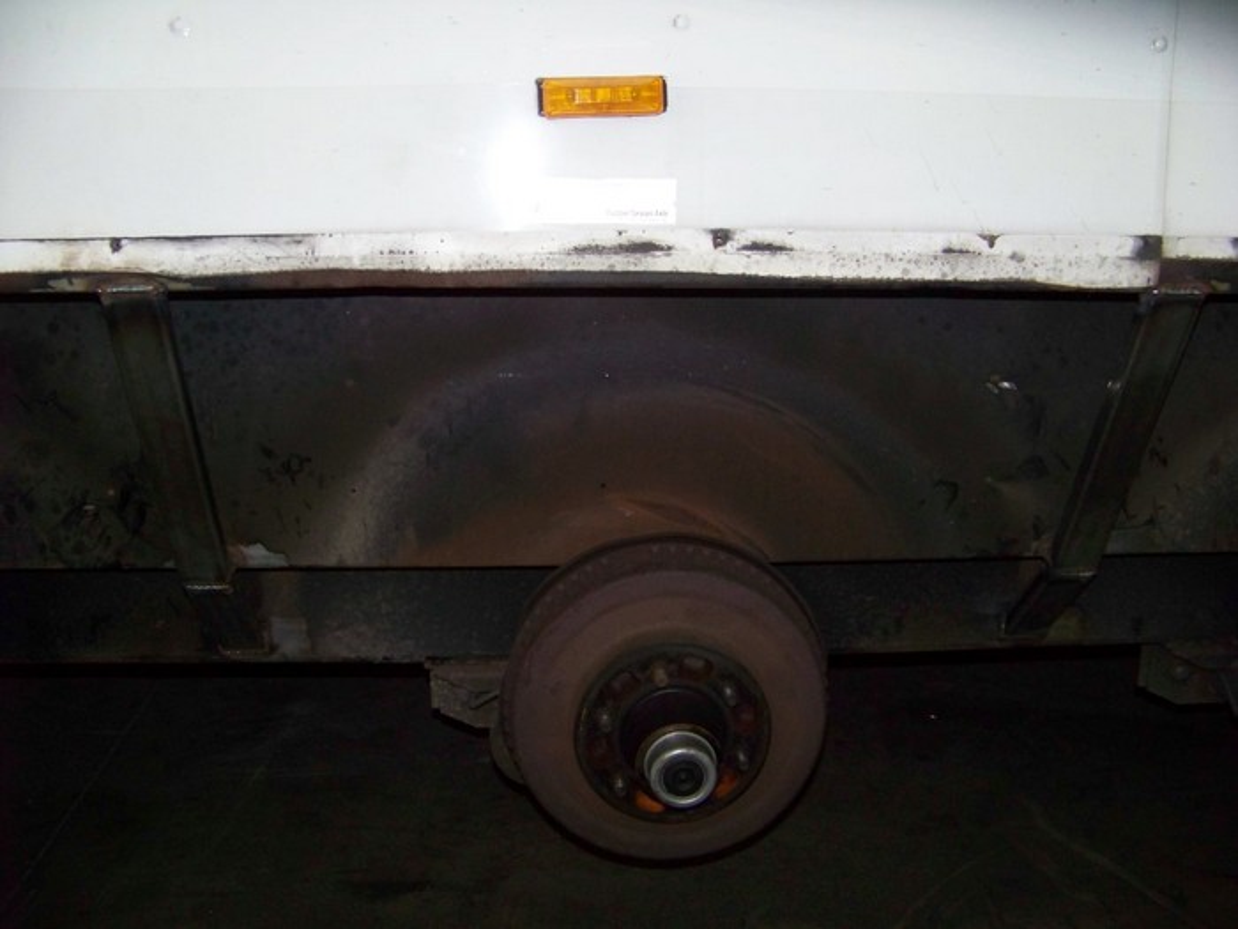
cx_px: 619
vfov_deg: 39.7
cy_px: 464
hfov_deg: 51.4
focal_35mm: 36
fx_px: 1287
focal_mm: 5.85
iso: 200
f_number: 2.8
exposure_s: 1/30
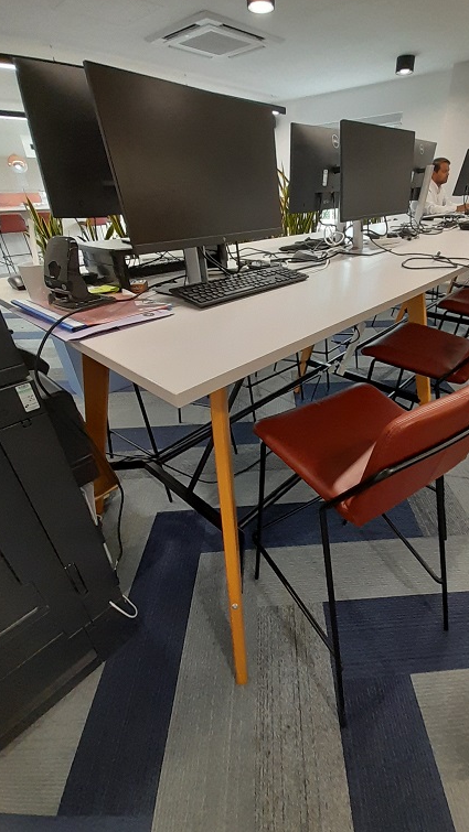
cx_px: 301
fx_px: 331
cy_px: 402
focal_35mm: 15
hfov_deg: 69.1
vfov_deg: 102.9
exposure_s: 1/50
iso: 160
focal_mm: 1.13
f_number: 2.2
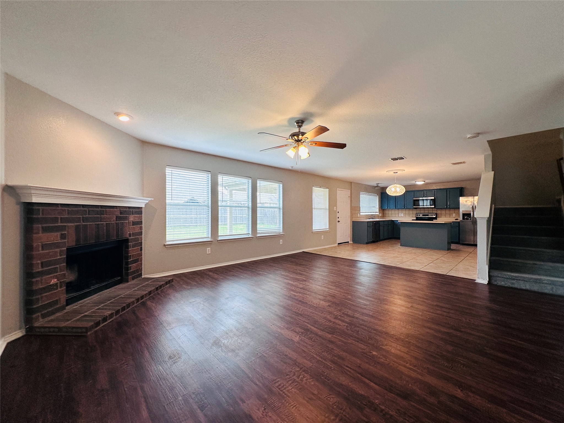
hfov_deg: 102.1
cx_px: 282
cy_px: 212
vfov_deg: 85.7
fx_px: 228
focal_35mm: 14
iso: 100
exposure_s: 1/120
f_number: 2.2
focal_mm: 2.22
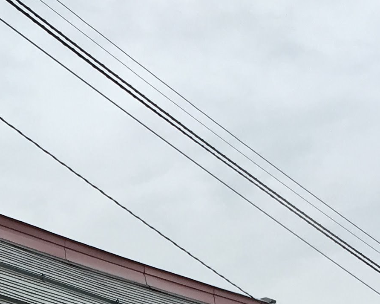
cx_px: 22
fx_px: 1439
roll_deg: +0.9
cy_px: 518
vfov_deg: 11.3
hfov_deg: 14.8
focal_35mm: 128
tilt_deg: +7.7
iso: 25
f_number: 2.2
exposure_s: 1/1068
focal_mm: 4.15
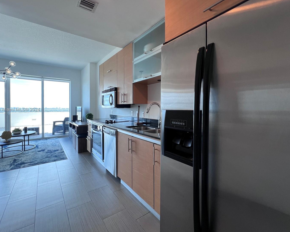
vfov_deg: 84.0
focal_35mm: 15
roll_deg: +0.0
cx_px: 143
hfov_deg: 96.8
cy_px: 110
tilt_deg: -0.6
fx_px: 129
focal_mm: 1.57
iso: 64
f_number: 1.8
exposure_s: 1/120
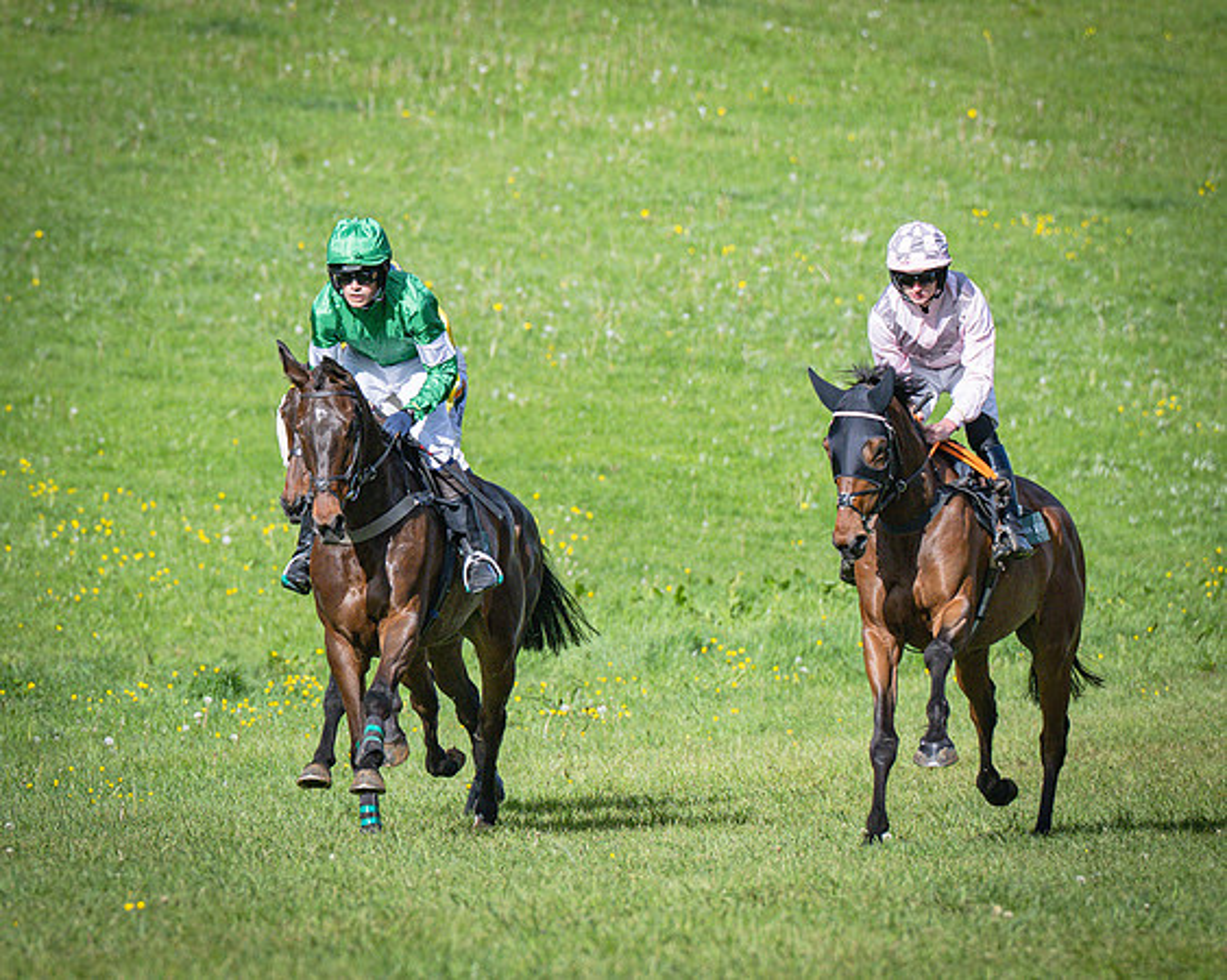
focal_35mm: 482
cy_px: 369
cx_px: 412
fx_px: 17500
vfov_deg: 3.2
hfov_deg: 4.0
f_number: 4
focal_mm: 200
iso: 400
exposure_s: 1/4000
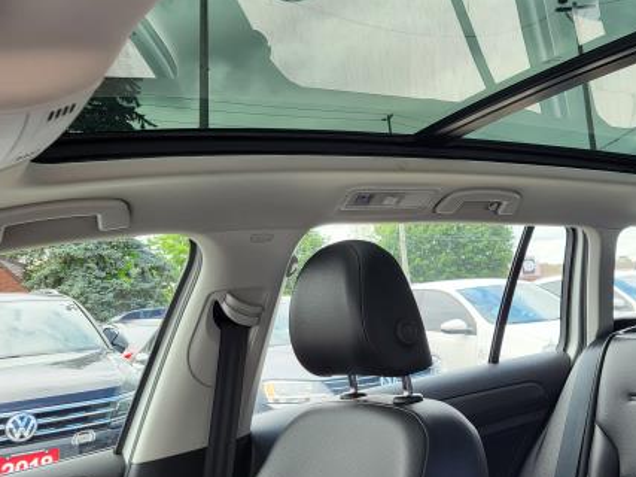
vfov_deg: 36.2
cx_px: 465
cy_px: 139
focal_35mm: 39
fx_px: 716
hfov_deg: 46.4
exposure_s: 1/218
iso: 40
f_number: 1.8
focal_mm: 5.4
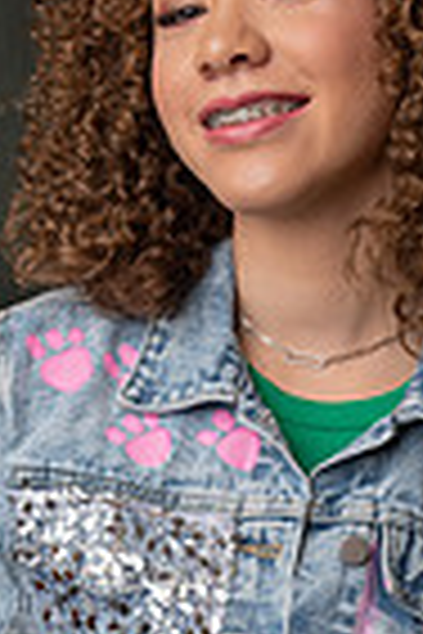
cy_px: 737
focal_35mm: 140
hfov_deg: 9.8
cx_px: 202
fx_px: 2467
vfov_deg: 14.3
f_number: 5
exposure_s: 1/80
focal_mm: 44
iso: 100
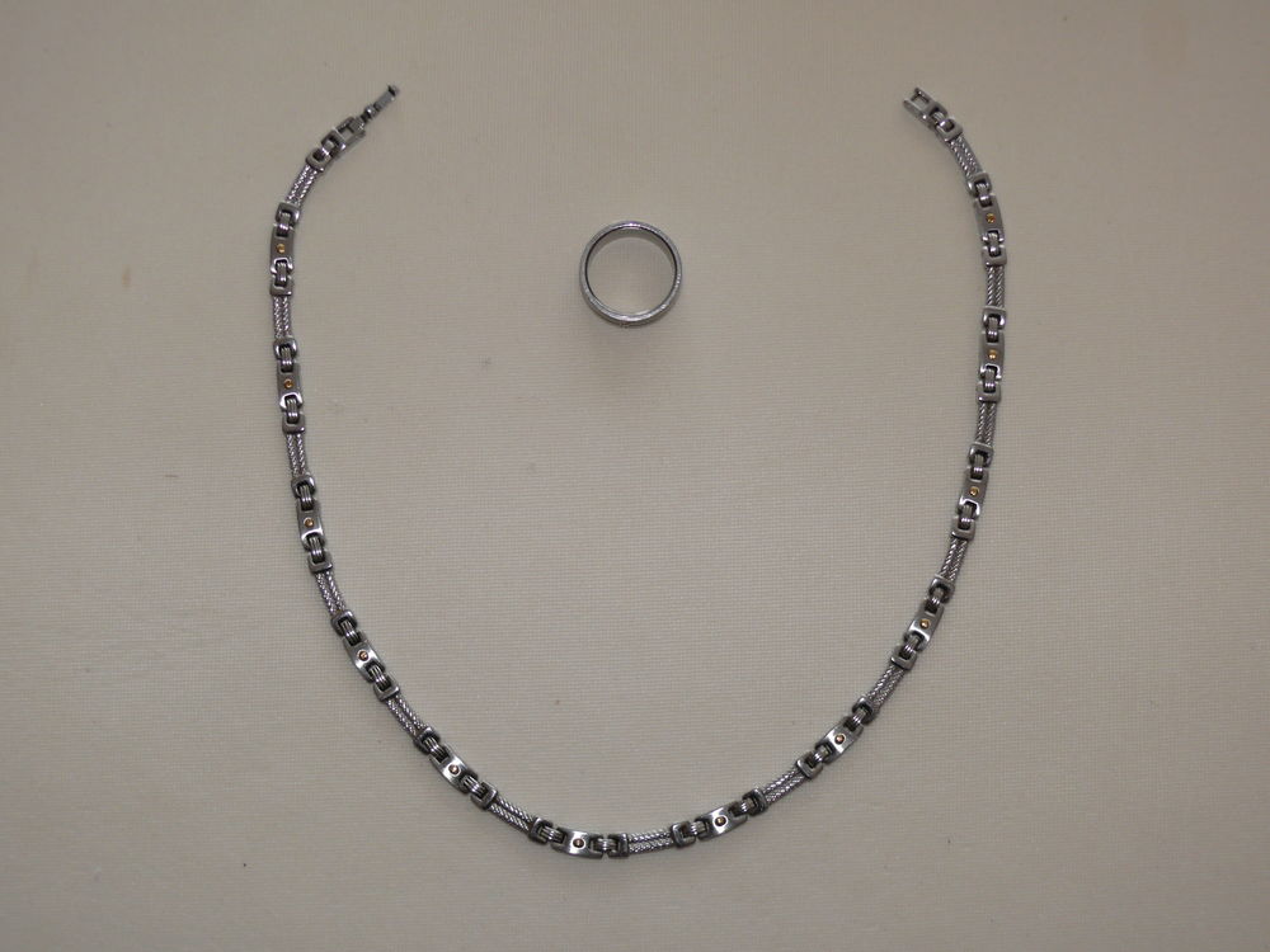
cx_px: 635
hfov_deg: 39.7
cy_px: 476
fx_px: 1761
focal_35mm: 48
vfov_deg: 30.3
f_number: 3.2
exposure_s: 1/30
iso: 100
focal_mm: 9.3
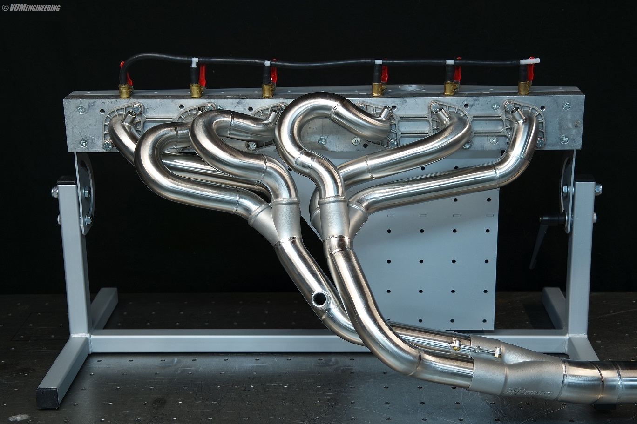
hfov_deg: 32.9
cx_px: 318
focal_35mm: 61
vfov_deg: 22.3
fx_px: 1079
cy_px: 212
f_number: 5
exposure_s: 1/8
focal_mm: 40
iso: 100
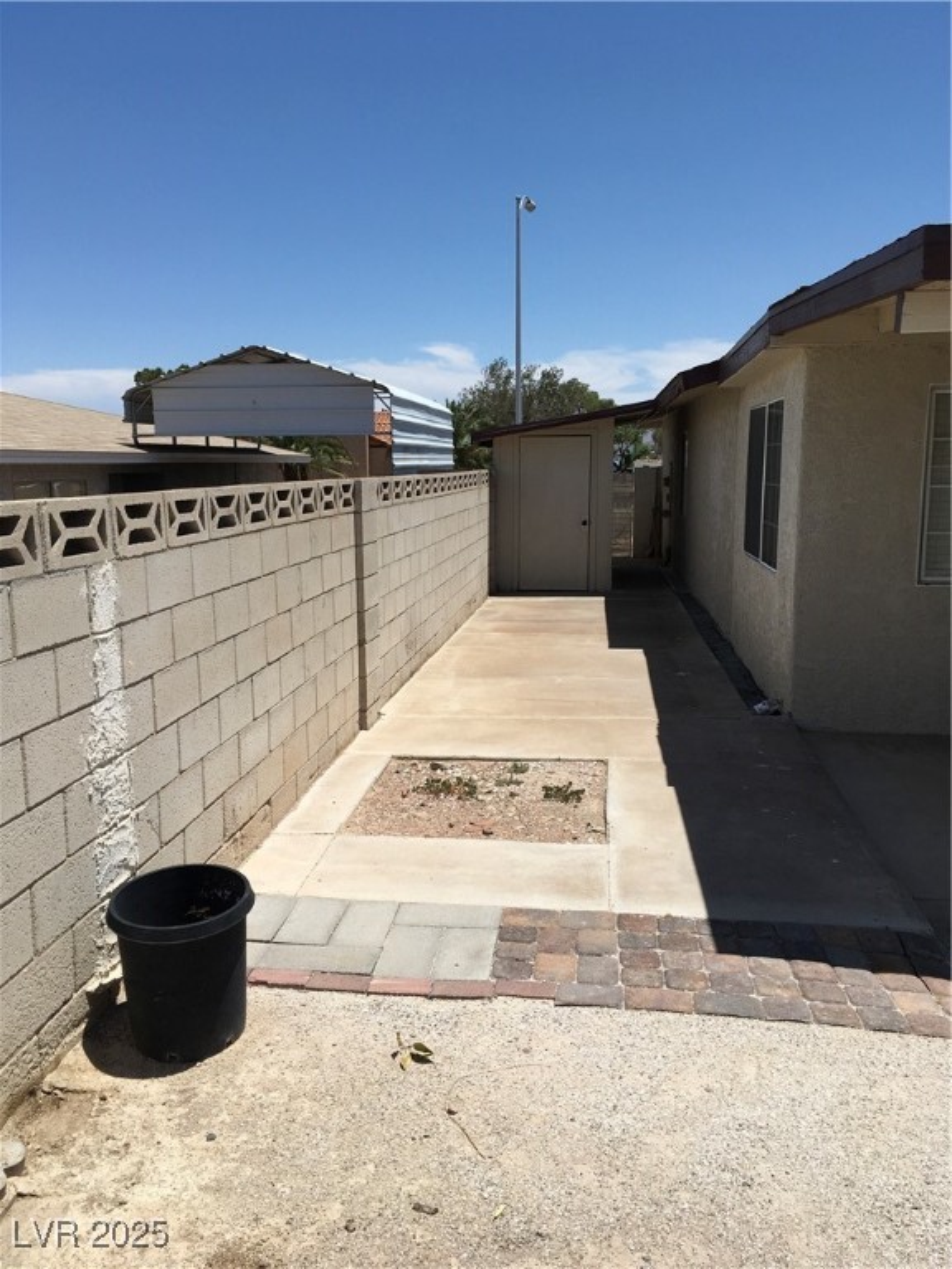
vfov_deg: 61.7
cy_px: 634
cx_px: 476
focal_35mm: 29
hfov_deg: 48.2
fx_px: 1063
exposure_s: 1/2849
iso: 25
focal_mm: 4.15
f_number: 2.2
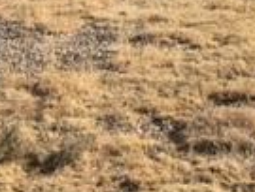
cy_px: -147
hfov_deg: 14.4
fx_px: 1012
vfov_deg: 10.3
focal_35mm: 137
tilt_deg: +0.7
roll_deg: +2.2
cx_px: 125
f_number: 2.2
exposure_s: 1/2083
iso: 32
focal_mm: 4.15
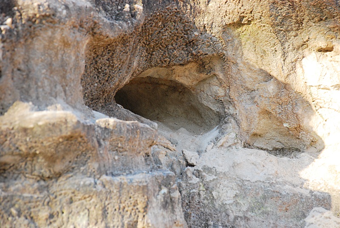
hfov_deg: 14.4
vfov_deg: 9.7
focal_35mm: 142
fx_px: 1348
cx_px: 170
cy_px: 114
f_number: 5.6
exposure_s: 1/200
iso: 400
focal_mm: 95
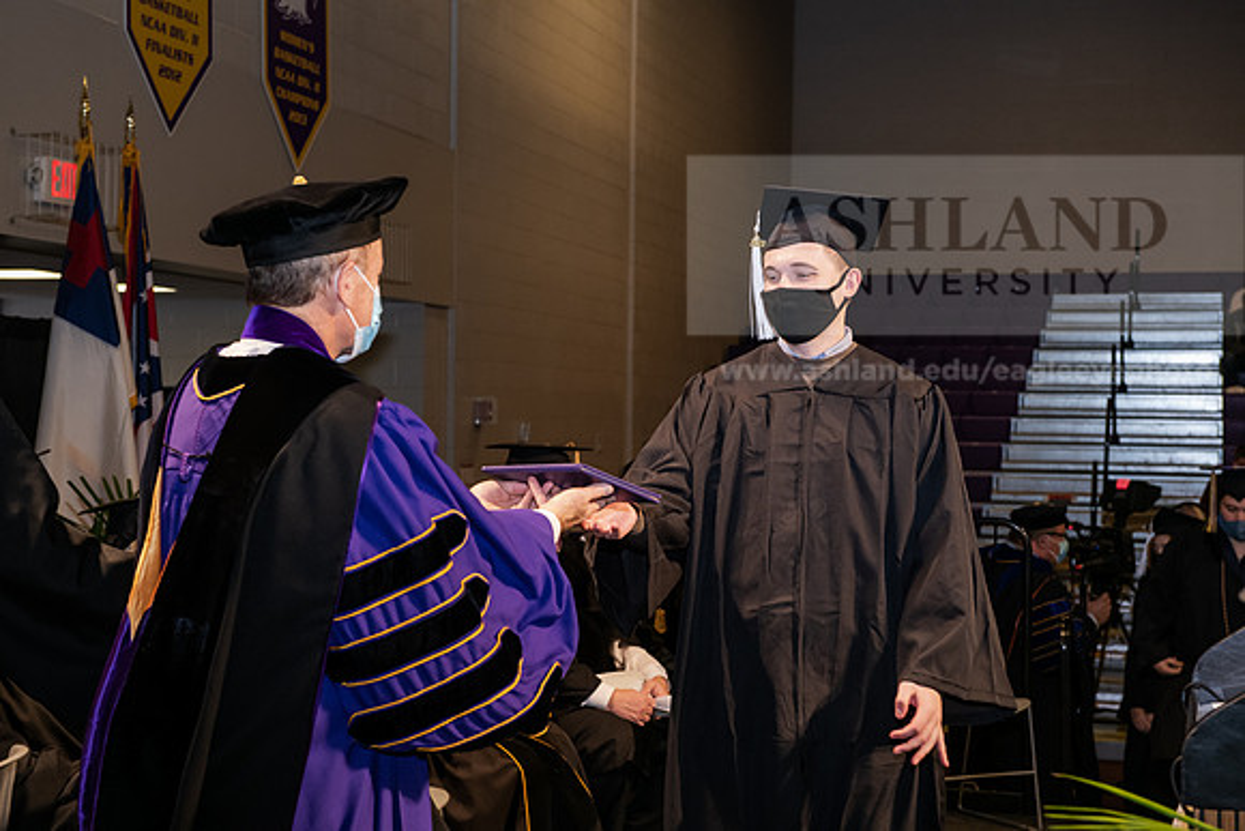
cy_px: 416
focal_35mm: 62
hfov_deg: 32.4
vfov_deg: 21.9
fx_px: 2145
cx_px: 622
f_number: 6.3
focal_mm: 62
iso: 1600
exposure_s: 1/200
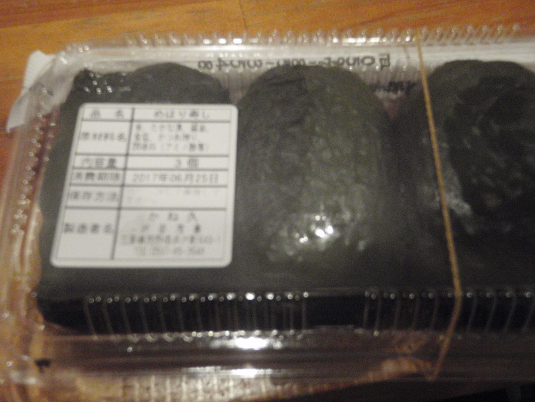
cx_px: 268
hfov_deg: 44.8
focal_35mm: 42
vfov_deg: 34.3
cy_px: 201
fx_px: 649
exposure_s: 1/20
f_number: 4.3
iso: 800
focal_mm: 7.57
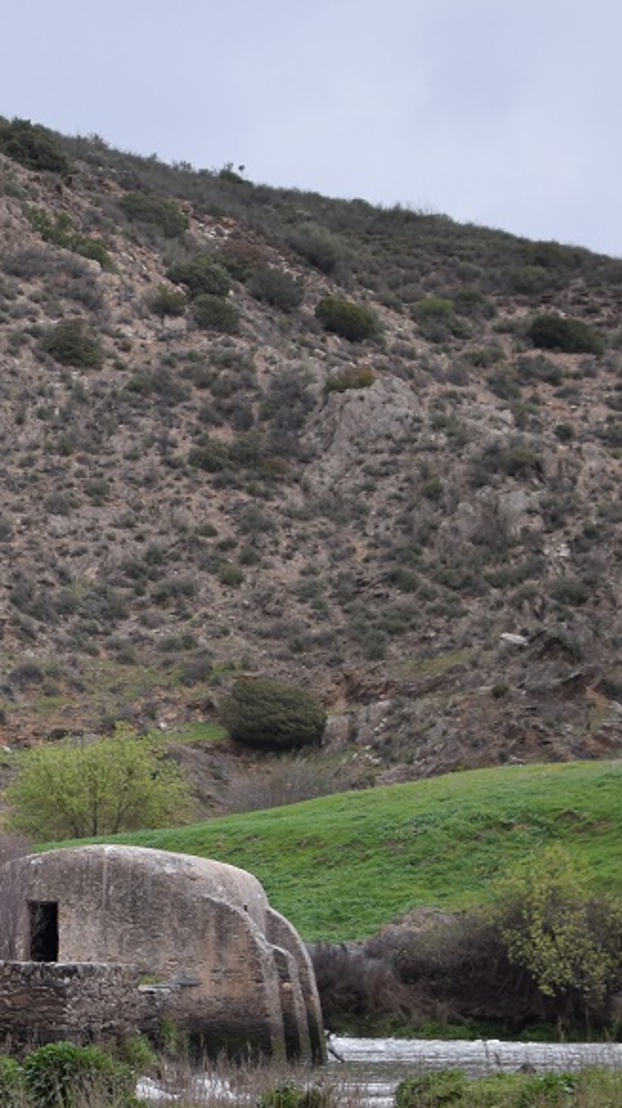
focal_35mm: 141
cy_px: 636
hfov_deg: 8.4
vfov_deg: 15.2
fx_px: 4149
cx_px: -311
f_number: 1.8
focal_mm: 35
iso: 200
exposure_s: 1/2000
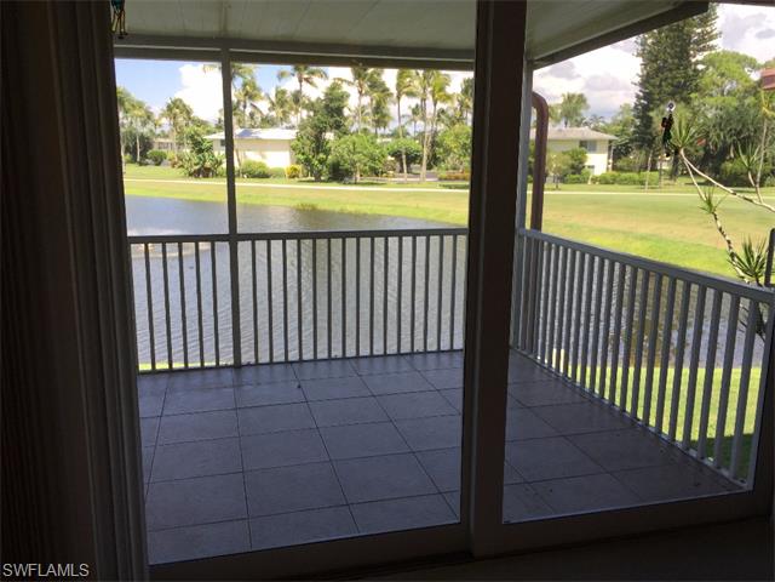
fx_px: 649
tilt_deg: -12.9
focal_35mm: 29
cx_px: 388
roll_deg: +1.2
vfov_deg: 48.2
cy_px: 291
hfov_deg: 61.7
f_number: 2.2
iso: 32
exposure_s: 1/243
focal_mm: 4.15
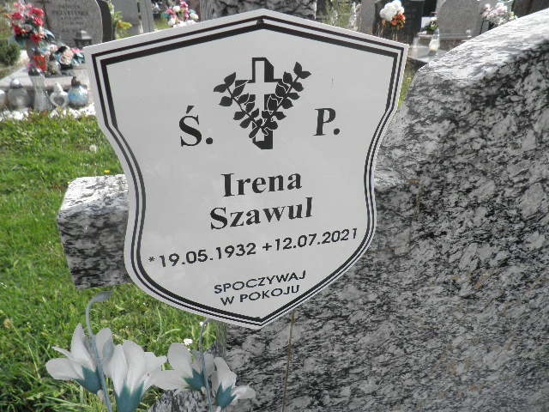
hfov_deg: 71.6
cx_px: 274
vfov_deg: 56.8
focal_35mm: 24
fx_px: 381
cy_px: 206
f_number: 3.3
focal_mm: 4.3
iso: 64
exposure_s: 1/800
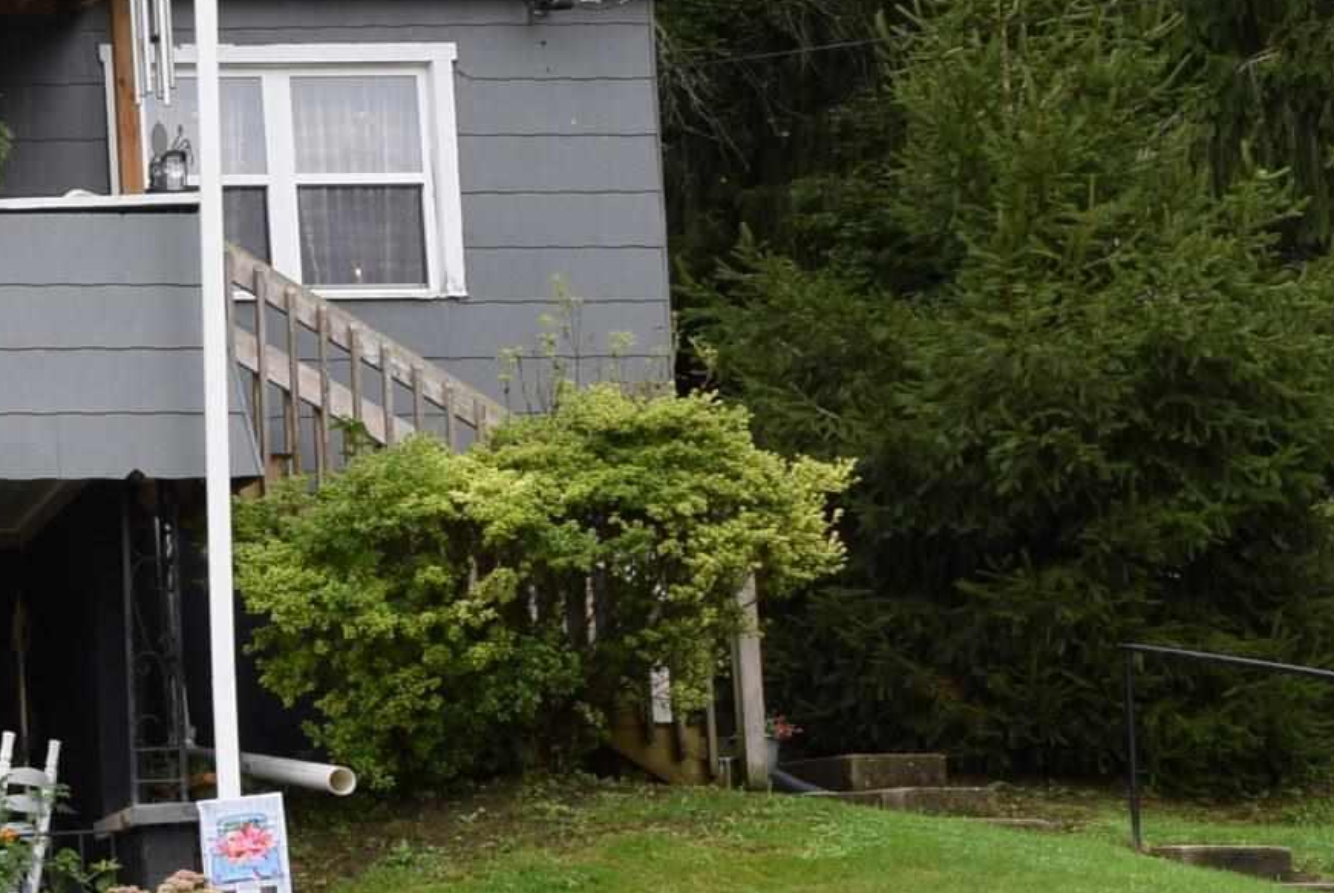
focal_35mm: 103
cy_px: 737
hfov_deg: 18.4
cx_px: -421
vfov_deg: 13.3
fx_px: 3821
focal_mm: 20
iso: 220
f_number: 8
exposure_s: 1/250
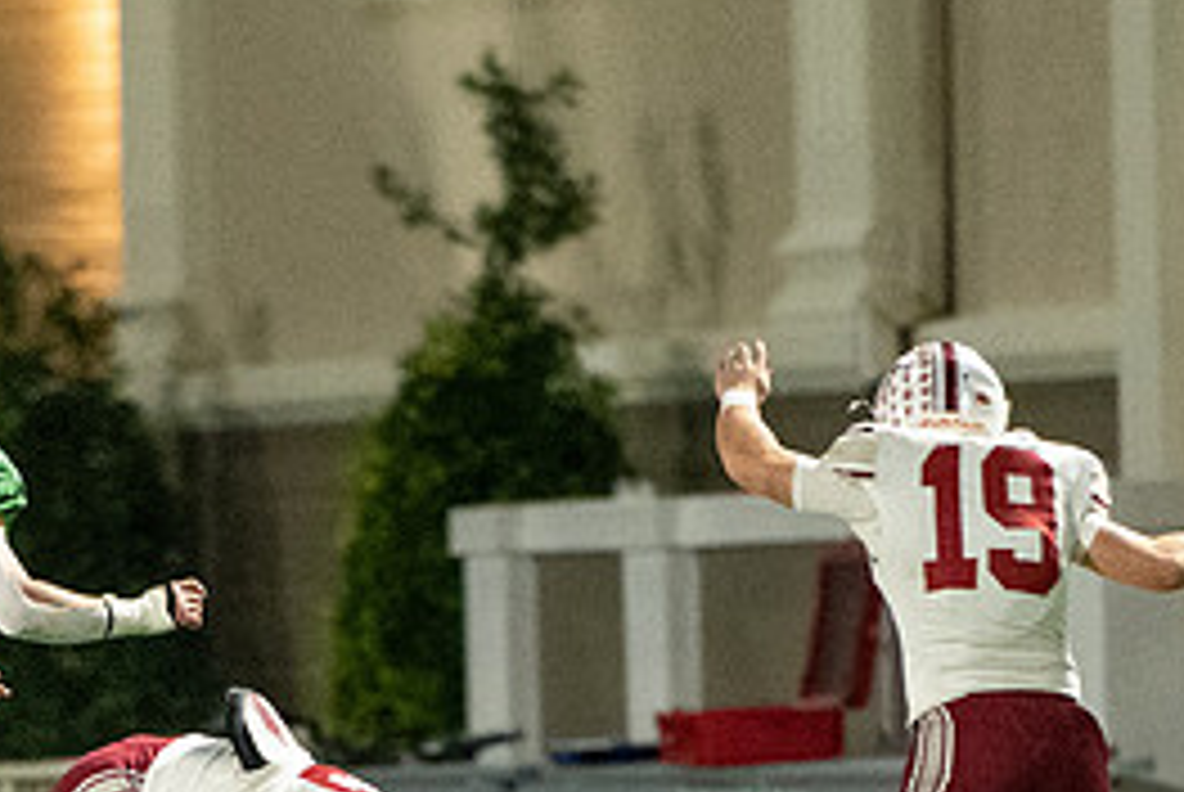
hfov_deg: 2.4
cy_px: 1210
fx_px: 27789
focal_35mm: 844
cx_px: 119
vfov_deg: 1.6
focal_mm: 200
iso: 6400
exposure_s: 1/800
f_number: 2.8
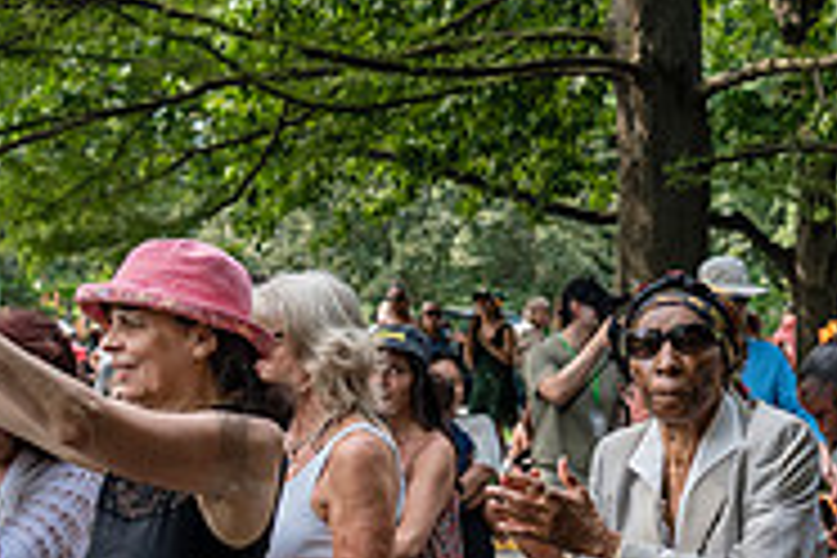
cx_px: 1098
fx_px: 2534
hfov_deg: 17.5
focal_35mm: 109
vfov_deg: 12.5
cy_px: 423
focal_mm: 35
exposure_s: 1/800
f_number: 4
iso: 640
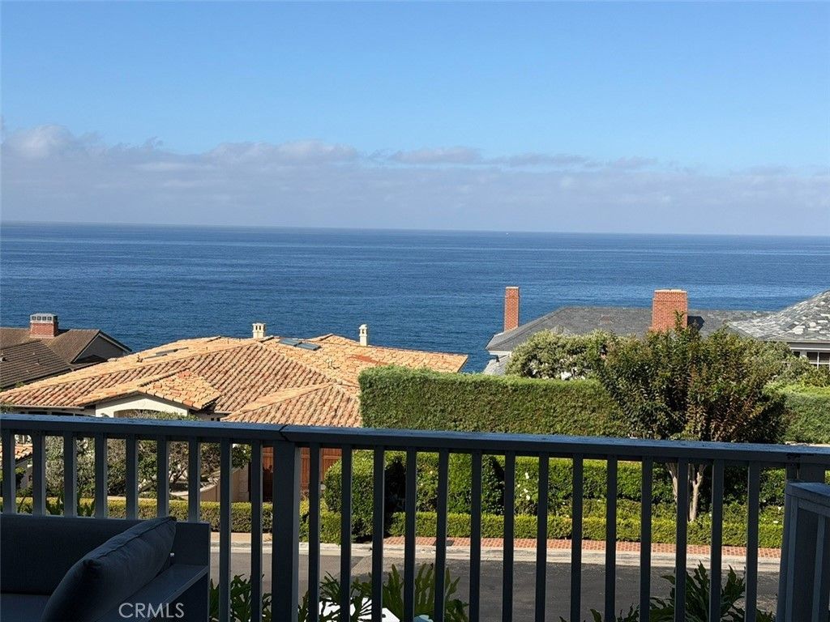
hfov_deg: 39.7
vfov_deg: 30.3
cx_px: 415
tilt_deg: -5.7
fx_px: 1151
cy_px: 311
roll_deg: +0.2
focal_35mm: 48
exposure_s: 1/5587
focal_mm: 6.76
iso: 64
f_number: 1.78
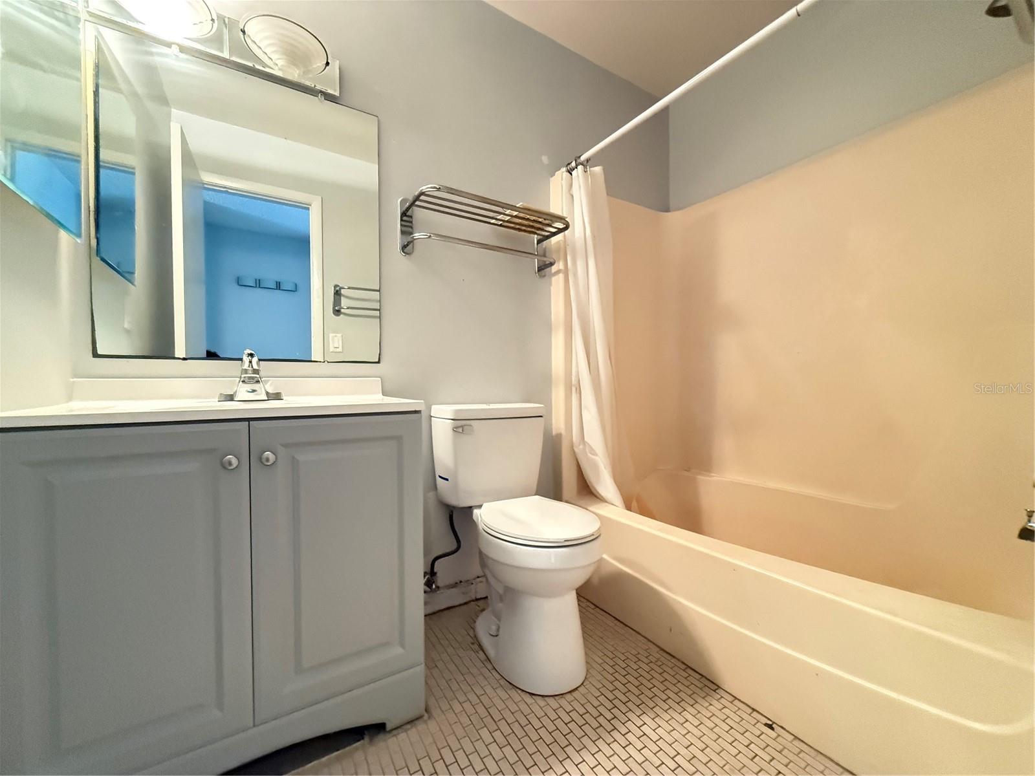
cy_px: 388
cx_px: 518
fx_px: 419
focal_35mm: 14
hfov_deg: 102.1
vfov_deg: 85.7
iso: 1000
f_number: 2.2
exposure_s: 1/60
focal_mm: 2.22
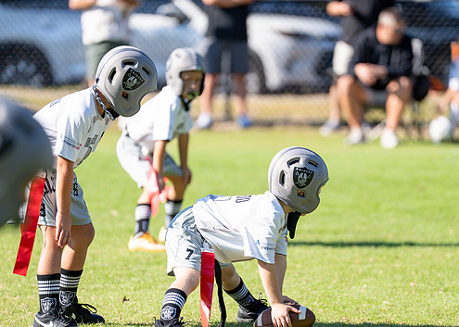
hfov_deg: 7.3
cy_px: 212
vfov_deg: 5.2
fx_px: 3609
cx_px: 258
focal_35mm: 277
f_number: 2.8
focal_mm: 200
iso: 250
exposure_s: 1/3200
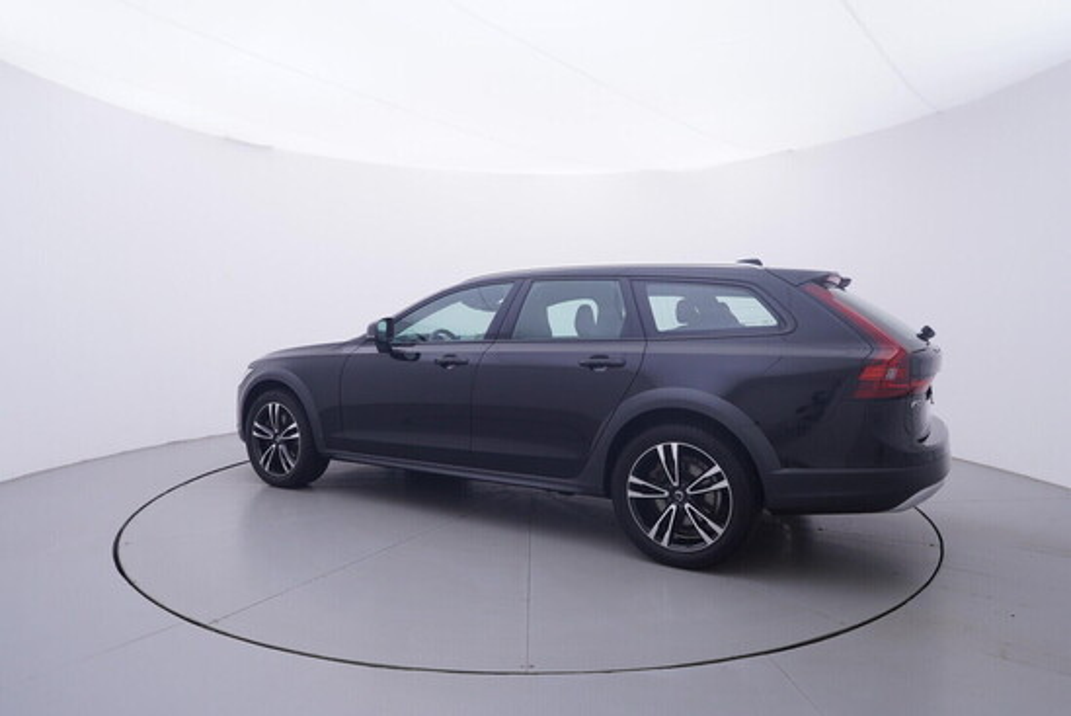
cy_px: 358
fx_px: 670
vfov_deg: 56.2
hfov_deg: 77.3
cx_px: 536
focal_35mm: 22
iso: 200
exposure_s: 1/80
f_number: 5
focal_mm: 15
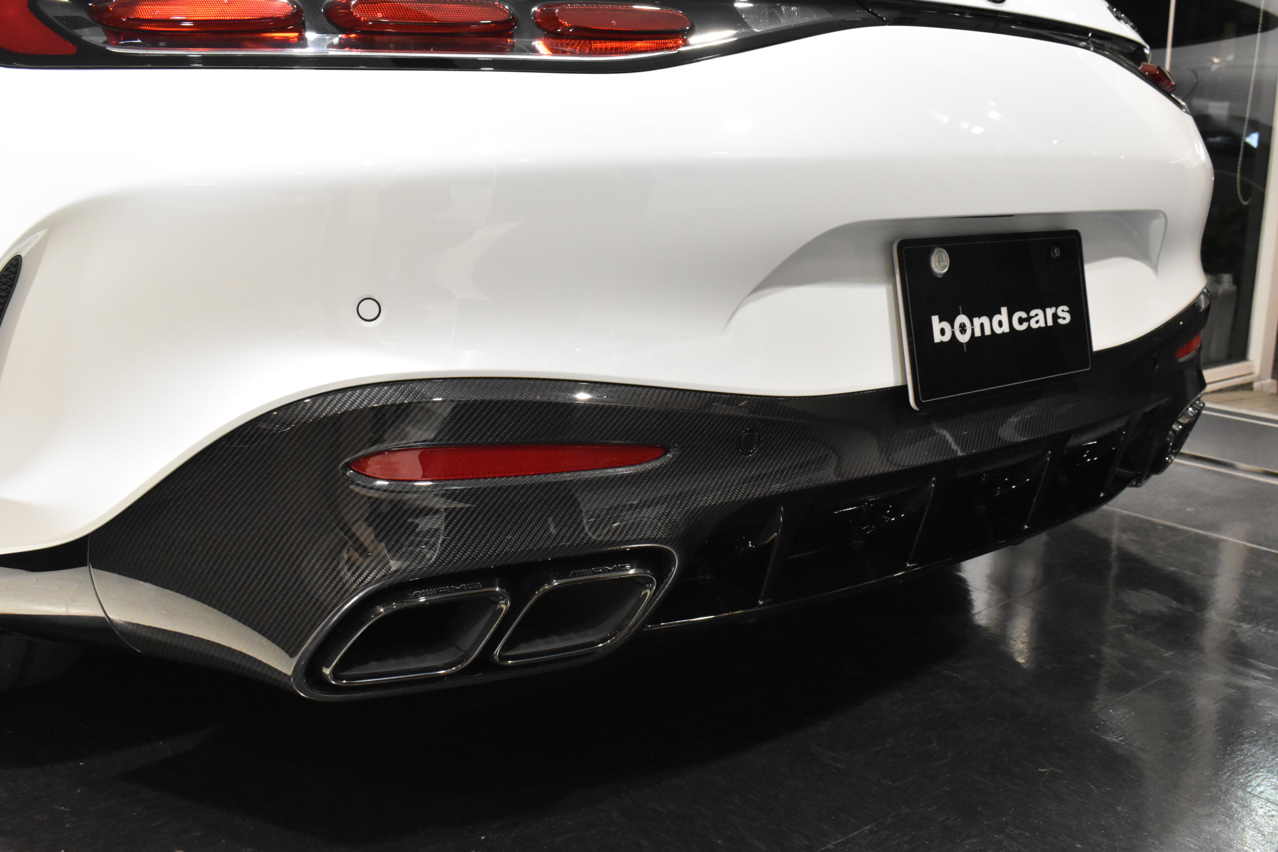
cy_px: 426
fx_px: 1278
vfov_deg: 36.9
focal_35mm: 36
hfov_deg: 53.1
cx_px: 639
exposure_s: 1/40
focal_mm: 24
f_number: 8
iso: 3600
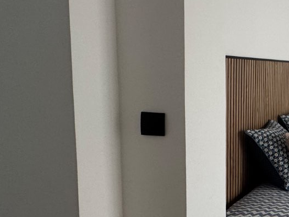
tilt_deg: -3.6
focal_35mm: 40
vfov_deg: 35.9
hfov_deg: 32.6
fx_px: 334
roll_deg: -1.8
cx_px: 390
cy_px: 97
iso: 160
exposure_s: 1/99
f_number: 2.2
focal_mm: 2.22
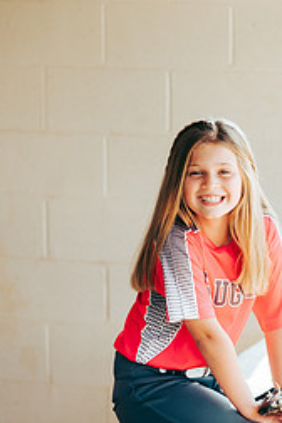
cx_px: 243
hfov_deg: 9.0
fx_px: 1786
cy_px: 359
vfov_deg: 13.4
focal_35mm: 152
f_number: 2.8
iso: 160
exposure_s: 1/320
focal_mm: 85
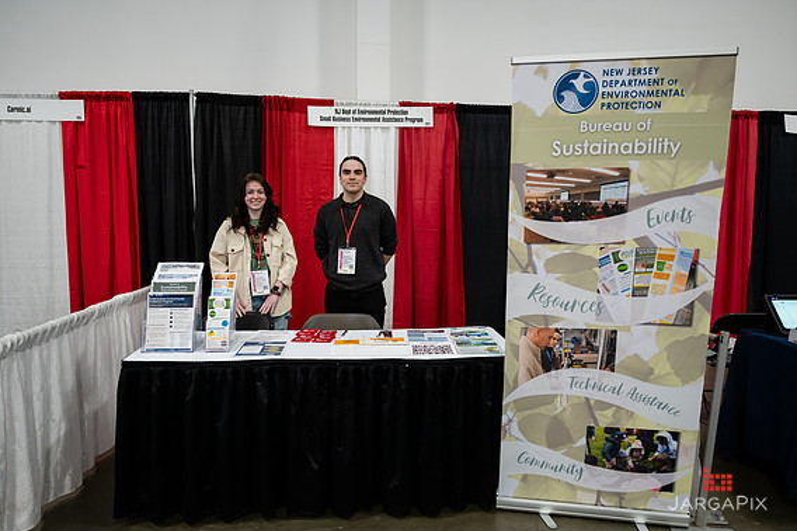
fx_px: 575
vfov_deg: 49.5
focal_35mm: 26
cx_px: 406
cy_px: 272
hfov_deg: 69.4
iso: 2000
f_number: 3.2
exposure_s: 1/250
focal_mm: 24
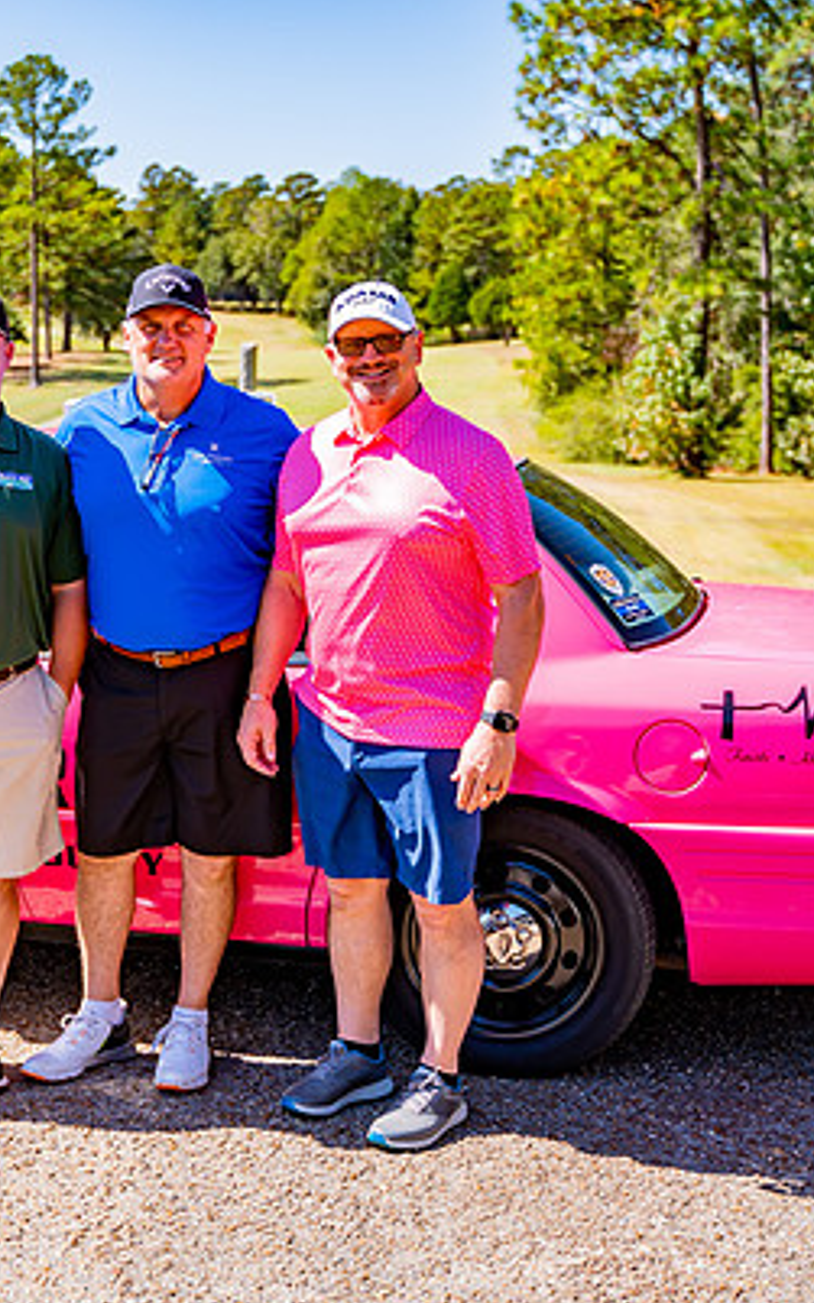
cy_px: 654
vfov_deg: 38.2
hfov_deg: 24.0
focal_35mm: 53
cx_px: 156
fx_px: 1883
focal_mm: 32.5
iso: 100
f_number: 2.8
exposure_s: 1/1250
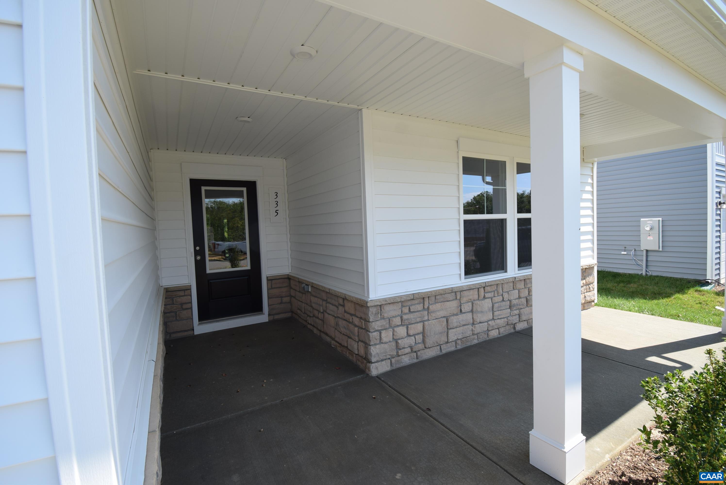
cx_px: 363
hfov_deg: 100.3
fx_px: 303
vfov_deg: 77.4
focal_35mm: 15
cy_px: 242
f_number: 8
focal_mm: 10
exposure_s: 1/250
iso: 250
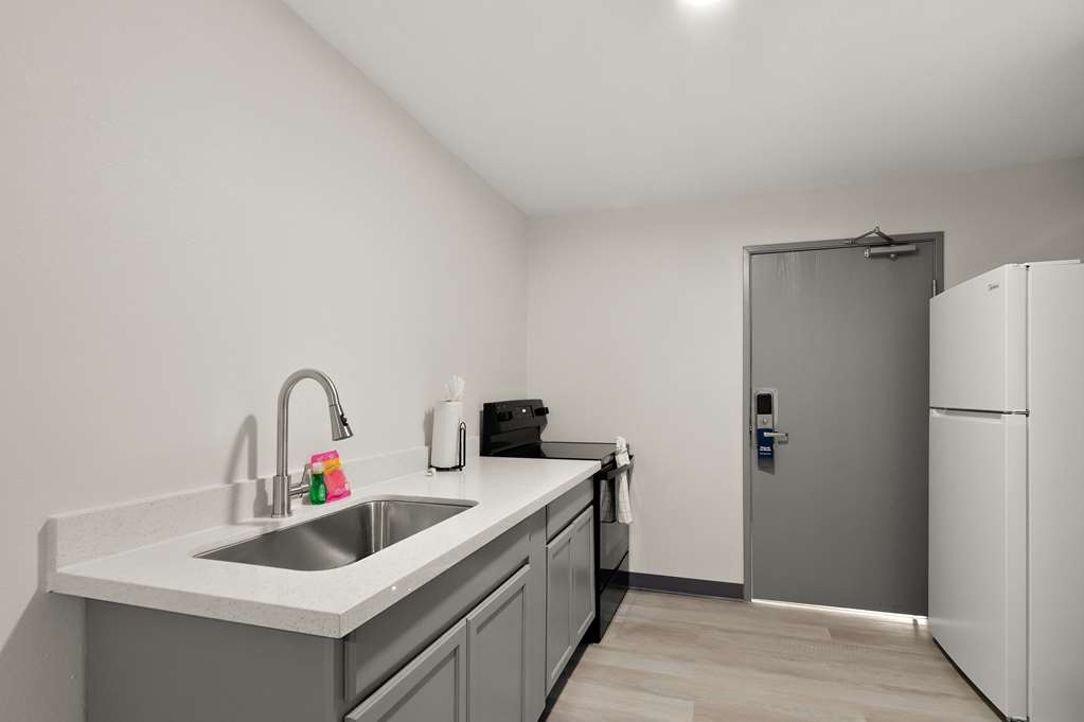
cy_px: 361
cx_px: 542
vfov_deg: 72.0
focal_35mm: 16
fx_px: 497
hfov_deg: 95.0
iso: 320
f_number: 7.1
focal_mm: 11
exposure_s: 1/1.25
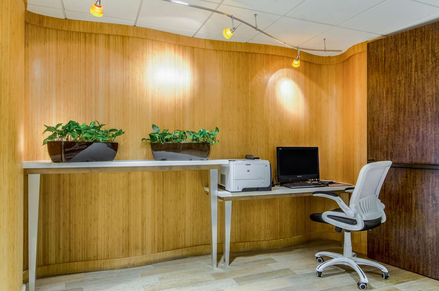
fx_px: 274
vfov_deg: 55.9
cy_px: 146
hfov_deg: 77.4
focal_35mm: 22
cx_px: 220
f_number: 9
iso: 400
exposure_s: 1/13
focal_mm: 15
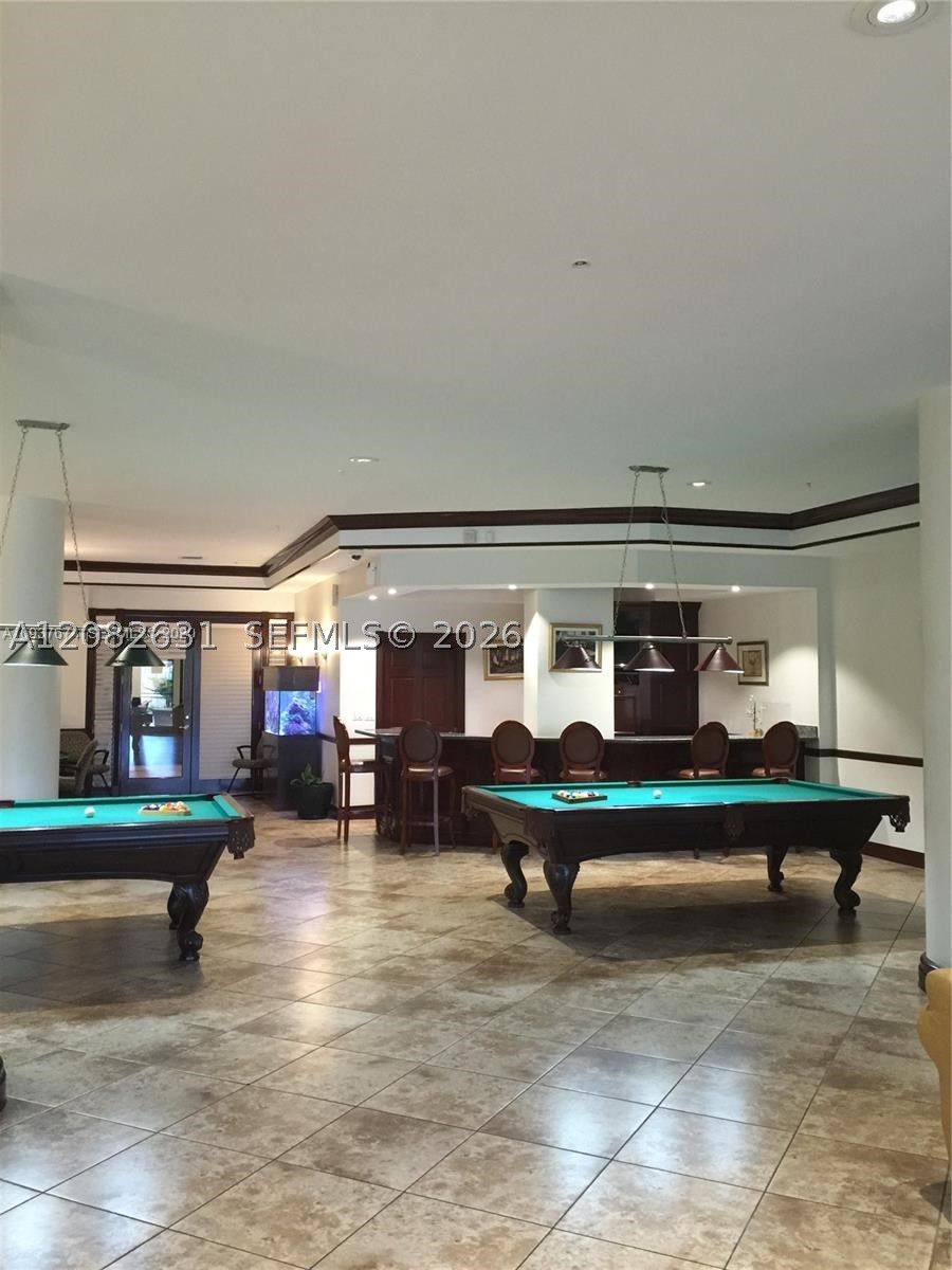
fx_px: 1063
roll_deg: -1.0
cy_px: 635
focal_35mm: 29
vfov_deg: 61.7
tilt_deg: +2.3
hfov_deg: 48.2
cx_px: 476
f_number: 2.2
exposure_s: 1/15
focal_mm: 4.15
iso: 125
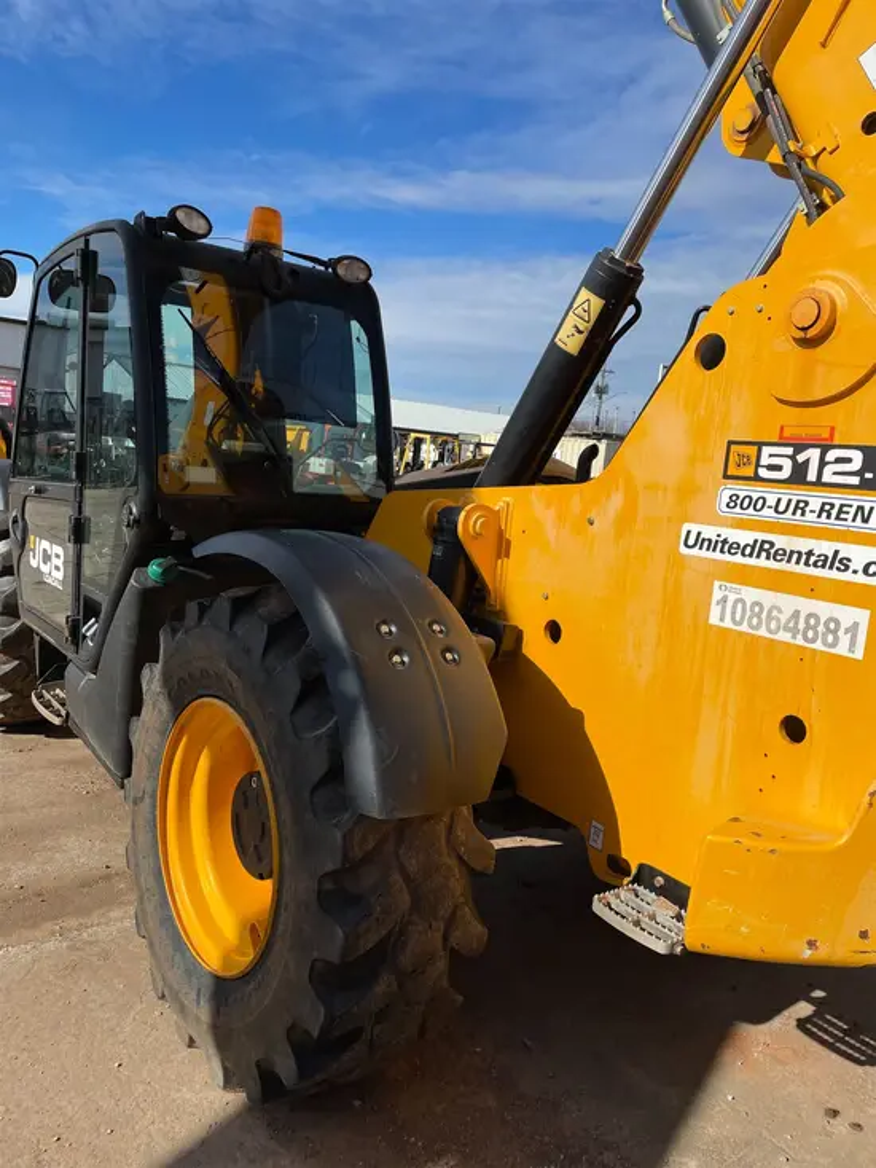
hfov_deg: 53.1
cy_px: 584
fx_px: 877
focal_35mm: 26
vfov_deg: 67.3
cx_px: 438
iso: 50
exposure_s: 1/6897
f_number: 1.6
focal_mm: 4.2
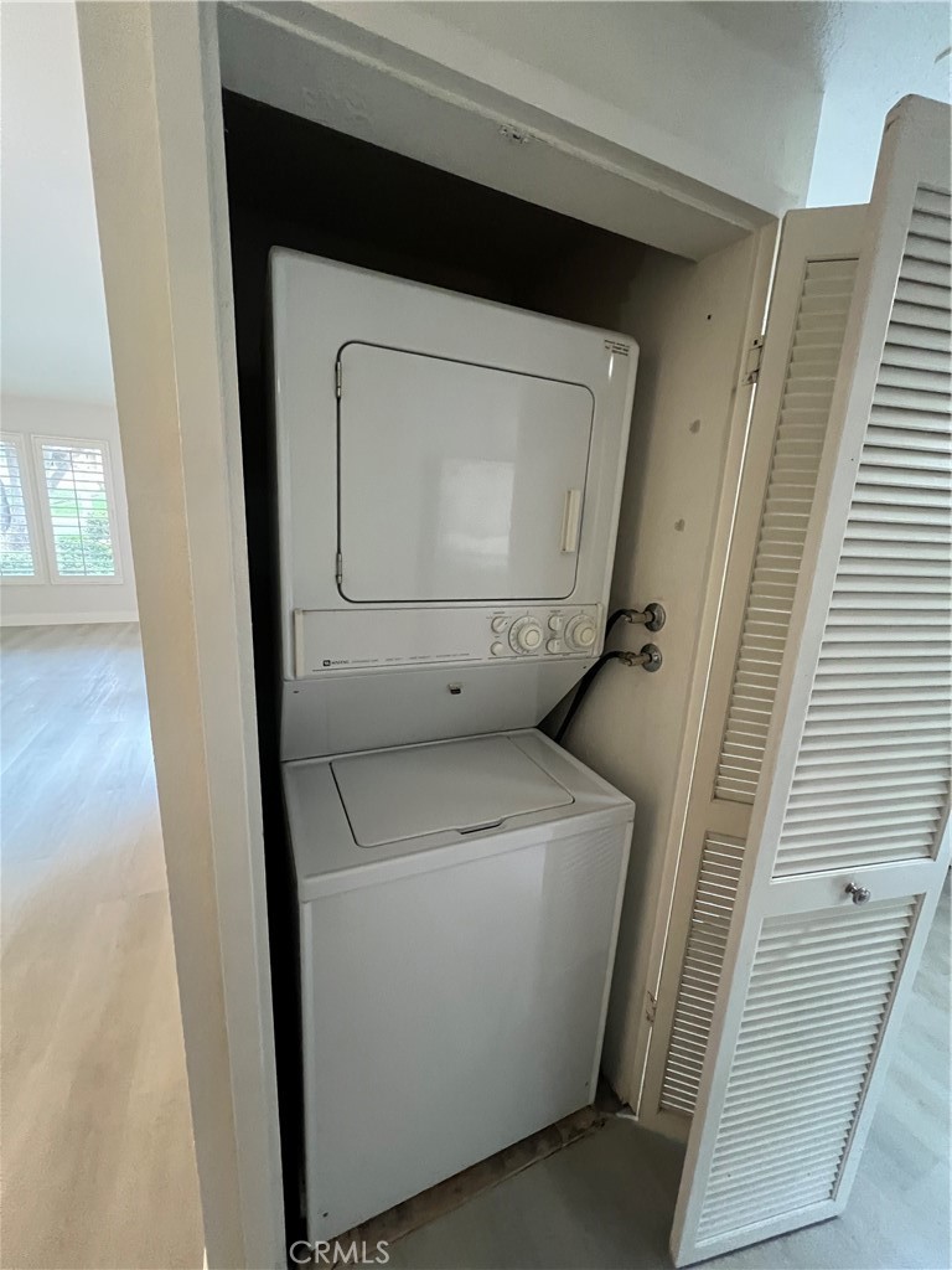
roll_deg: -3.8
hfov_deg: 89.9
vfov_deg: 106.2
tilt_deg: -13.0
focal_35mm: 13
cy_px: 635
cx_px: 476
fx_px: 477
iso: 800
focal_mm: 1.57
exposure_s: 1/40
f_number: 1.8
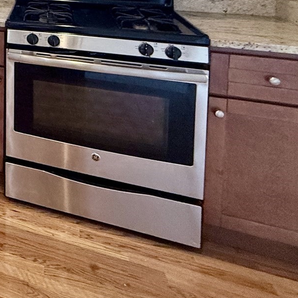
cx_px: -155
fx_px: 409
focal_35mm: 42
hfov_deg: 27.2
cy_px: -41
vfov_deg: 33.9
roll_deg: +0.7
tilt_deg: -4.4
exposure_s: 1/120
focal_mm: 2.22
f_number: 2.2
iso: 250
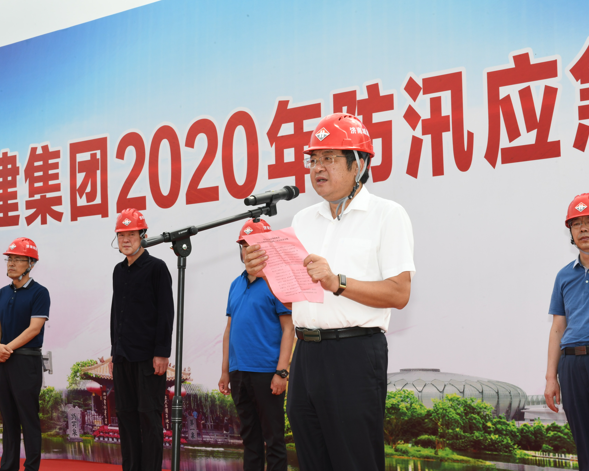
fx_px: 1185
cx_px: 318
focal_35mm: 68
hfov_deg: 27.9
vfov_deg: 22.5
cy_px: 236
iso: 1000
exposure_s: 1/200
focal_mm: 60
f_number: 22
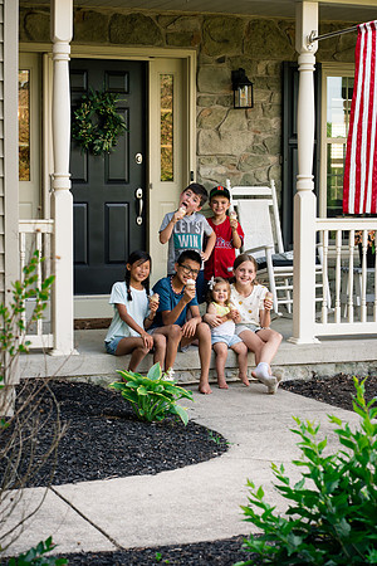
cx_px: 188
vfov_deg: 23.9
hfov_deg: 16.1
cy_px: 283
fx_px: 1335
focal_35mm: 85
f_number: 6.3
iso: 640
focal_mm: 85
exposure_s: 1/250
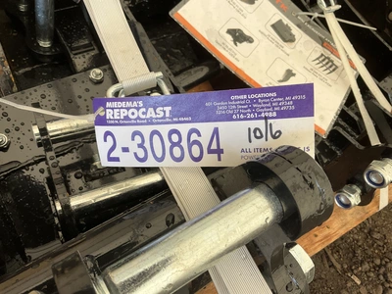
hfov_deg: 61.7
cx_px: 196
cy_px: 147
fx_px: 328
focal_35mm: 29
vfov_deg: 48.2
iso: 20
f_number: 1.8
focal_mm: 3
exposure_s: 1/122
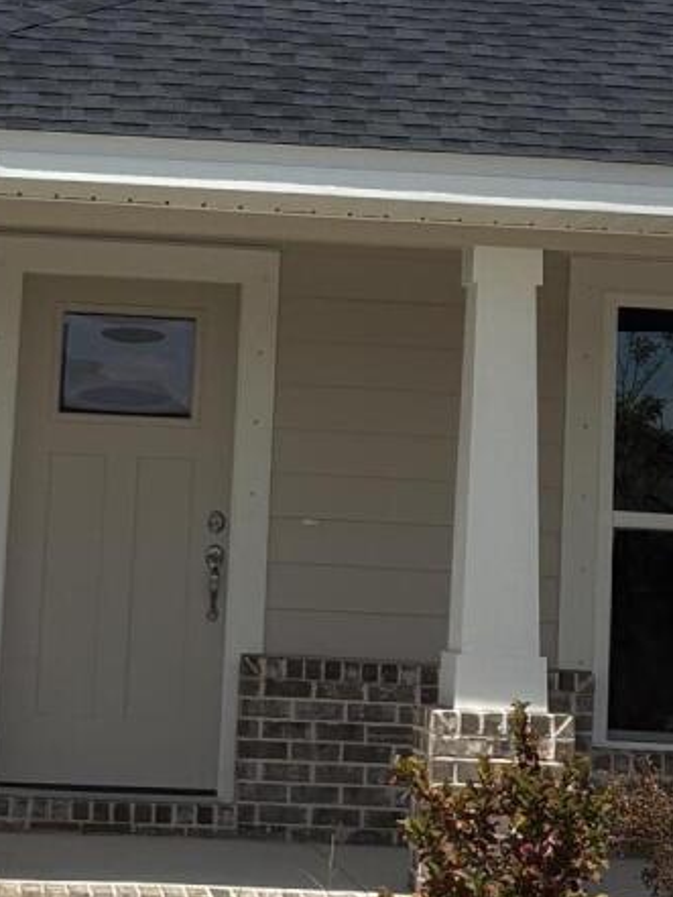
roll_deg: -1.9
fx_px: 3057
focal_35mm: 118
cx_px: 262
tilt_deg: +9.7
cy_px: 120
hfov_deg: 12.6
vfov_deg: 16.5
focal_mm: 5.96
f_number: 1.6
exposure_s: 1/7813
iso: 50
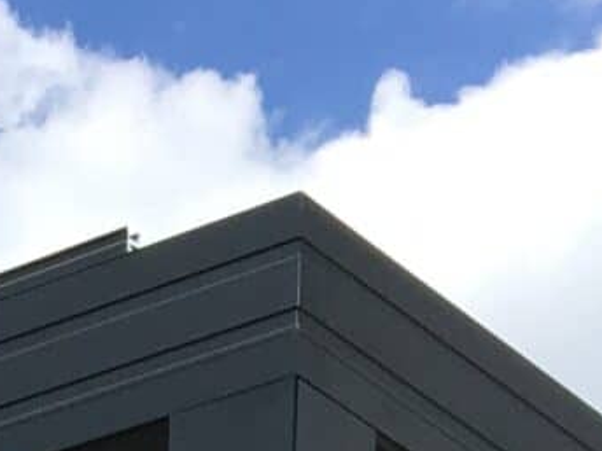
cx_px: -360
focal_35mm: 216
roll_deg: -2.1
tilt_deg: +7.2
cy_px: 1615
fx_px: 3756
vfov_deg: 6.1
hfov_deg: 8.9
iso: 25
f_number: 2.2
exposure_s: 1/1241
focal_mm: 4.15
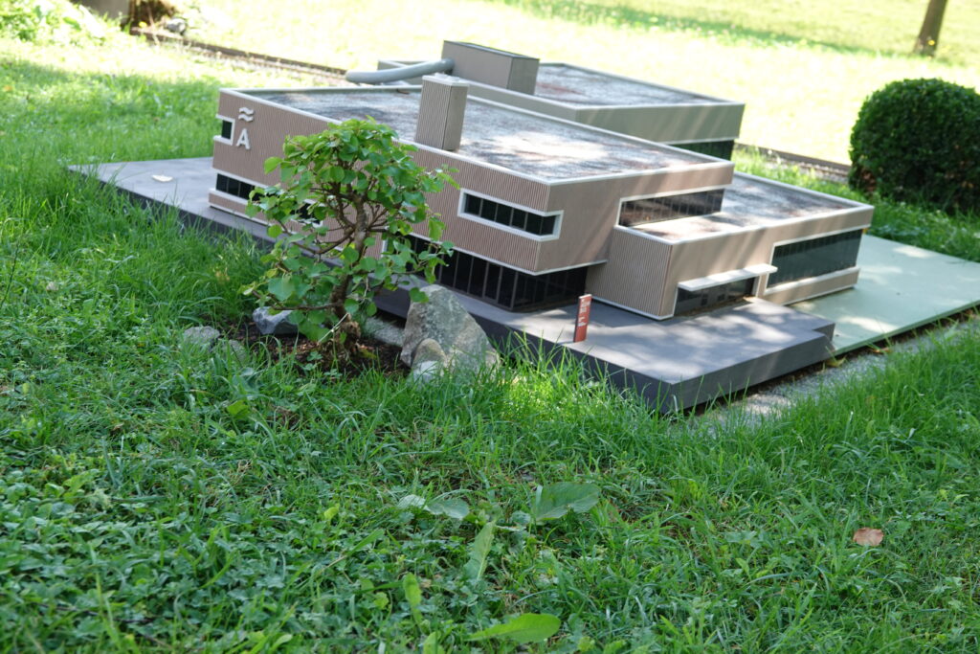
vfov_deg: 26.0
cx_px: 490
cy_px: 327
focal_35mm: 52
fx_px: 1416
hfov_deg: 38.2
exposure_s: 1/100
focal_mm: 18.92
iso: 100
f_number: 3.2
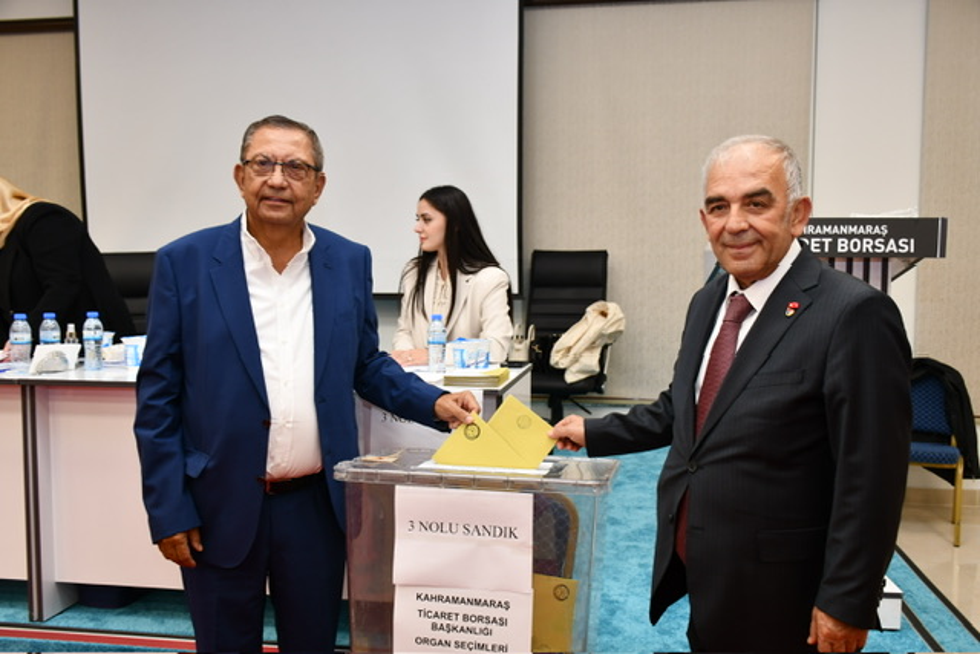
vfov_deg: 40.0
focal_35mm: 33
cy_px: 327
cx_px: 490
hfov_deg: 57.2
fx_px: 898
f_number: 4
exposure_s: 1/60
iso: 360
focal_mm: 22
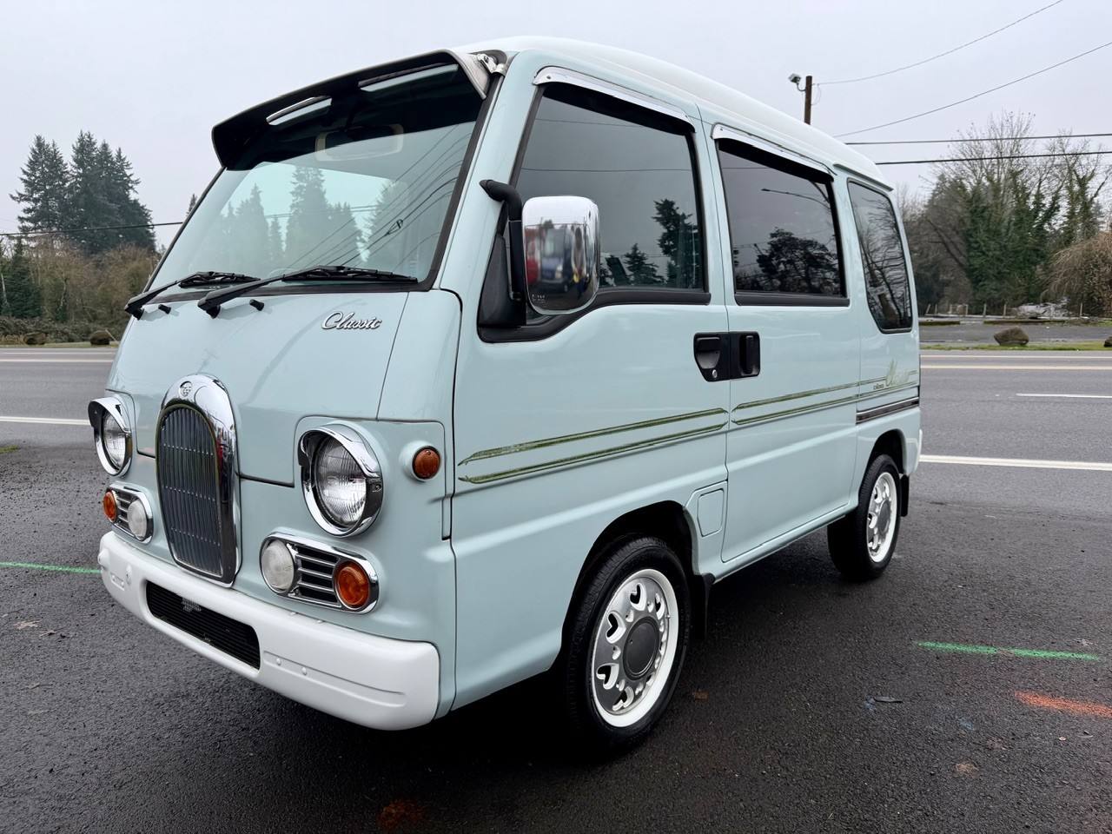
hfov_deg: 71.6
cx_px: 556
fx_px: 771
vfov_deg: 56.8
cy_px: 417
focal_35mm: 24
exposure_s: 1/909
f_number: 1.78
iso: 80
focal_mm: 6.76
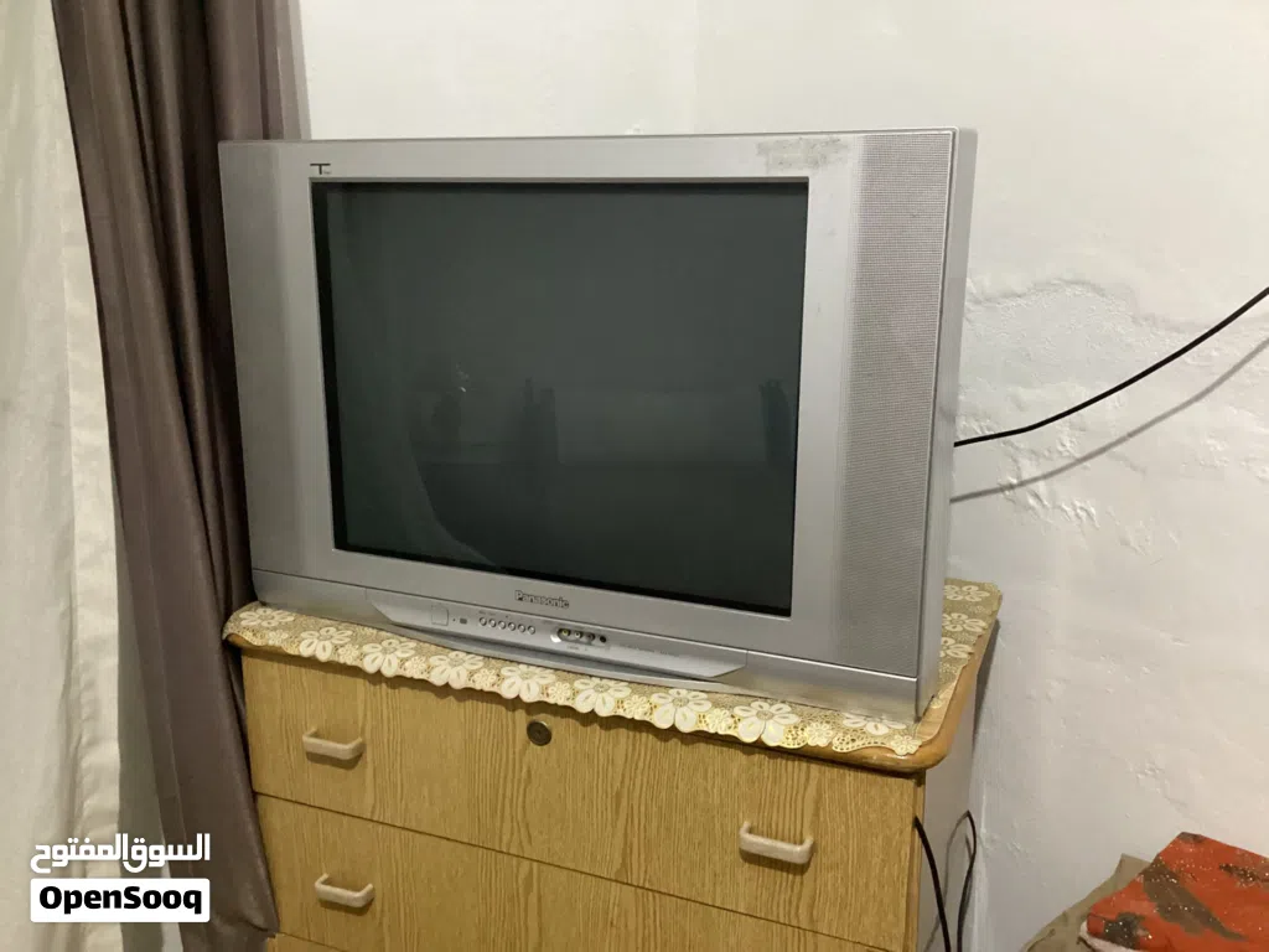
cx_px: 634
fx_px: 1136
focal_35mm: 31
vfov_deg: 45.4
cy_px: 476
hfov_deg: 58.4
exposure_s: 1/30
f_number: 2.4
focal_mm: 3.3
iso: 640
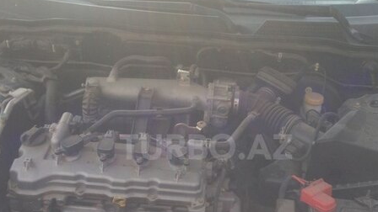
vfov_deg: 22.5
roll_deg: +0.1
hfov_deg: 39.1
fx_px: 531
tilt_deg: -35.0
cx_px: 206
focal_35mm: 53
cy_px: 147
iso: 50
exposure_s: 1/225
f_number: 2.4
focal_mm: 4.12
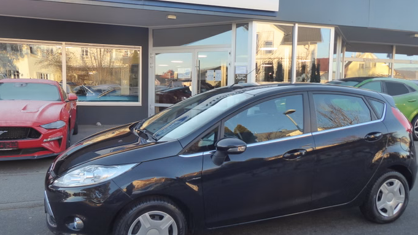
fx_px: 355
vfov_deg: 36.7
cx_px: 194
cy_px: 125
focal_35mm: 32
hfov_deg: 61.0
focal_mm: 4.3
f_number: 3.3
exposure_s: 1/100
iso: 200
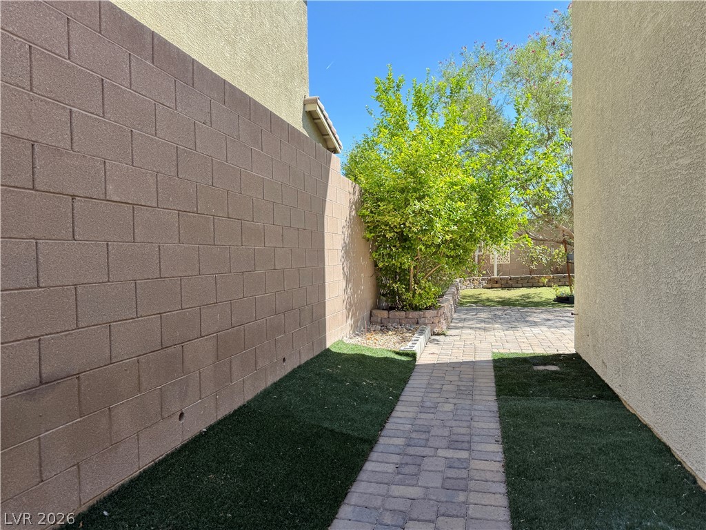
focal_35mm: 24
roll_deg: +0.8
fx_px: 489
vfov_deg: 56.8
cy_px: 265
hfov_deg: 71.6
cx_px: 353
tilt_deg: +0.3
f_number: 1.78
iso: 100
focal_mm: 6.76
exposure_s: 1/1410
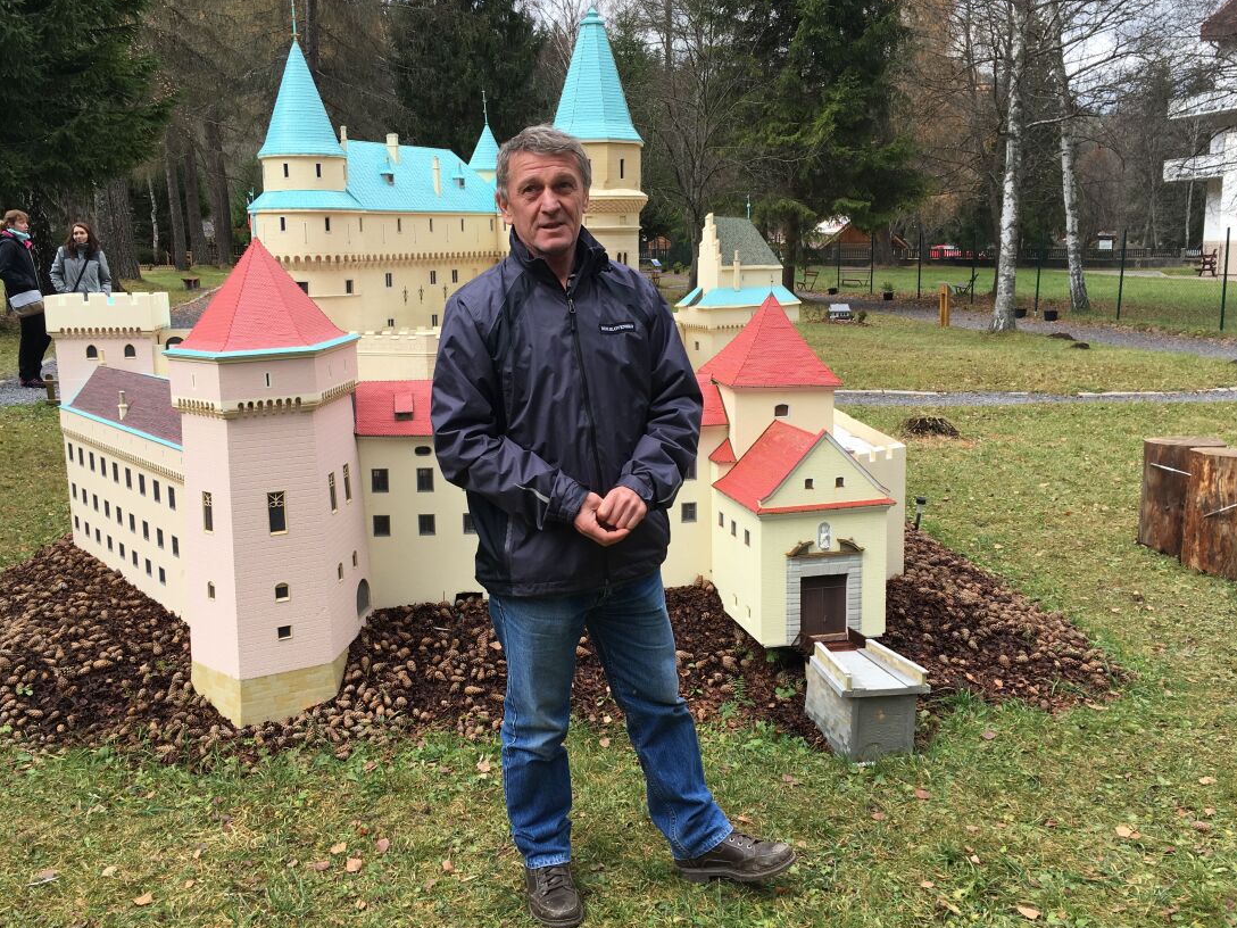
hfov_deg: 56.8
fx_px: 1144
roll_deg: +0.0
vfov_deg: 44.2
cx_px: 589
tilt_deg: -8.3
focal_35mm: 32
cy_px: 445
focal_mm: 4.15
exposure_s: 1/177
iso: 25
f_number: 2.2
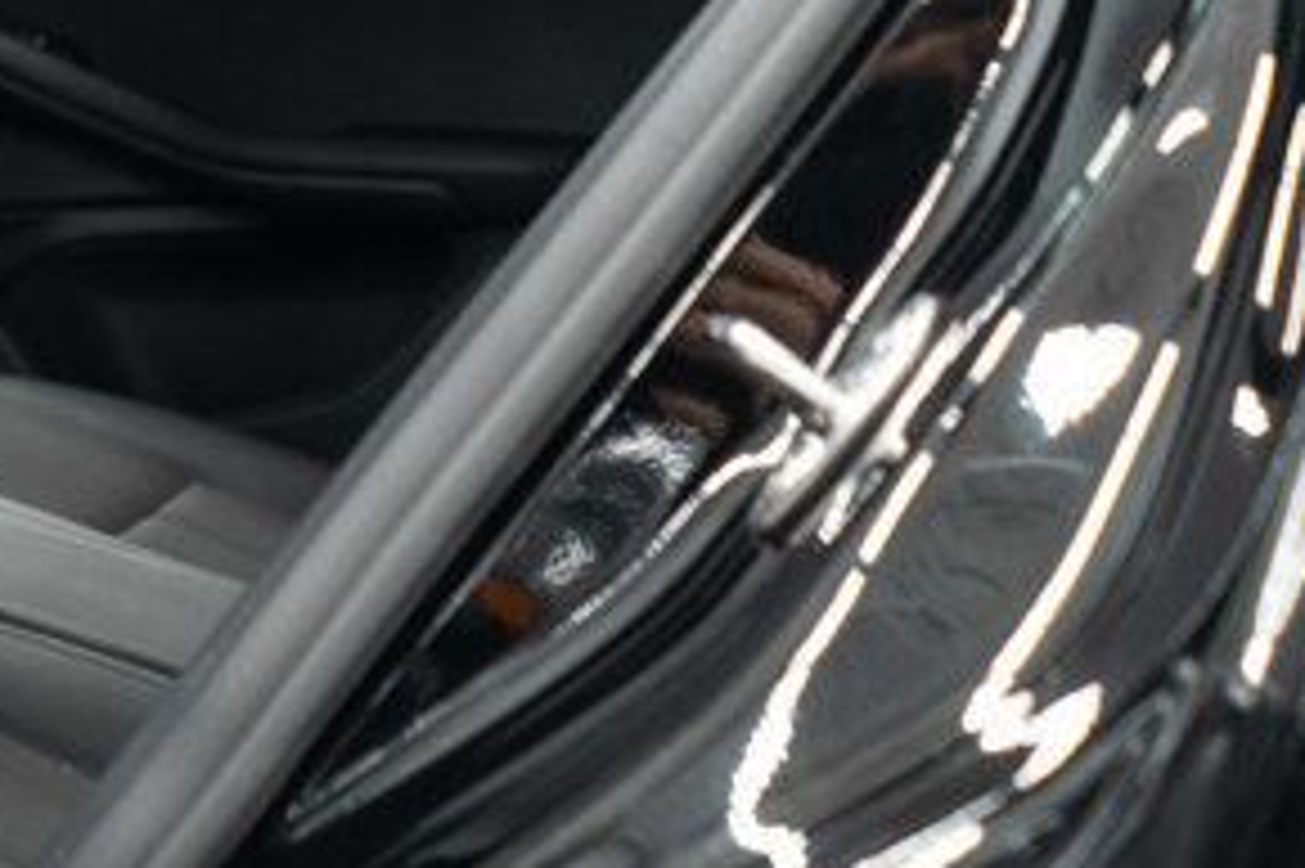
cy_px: -241
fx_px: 3587
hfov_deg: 18.7
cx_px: -536
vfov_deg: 13.3
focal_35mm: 99
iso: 1600
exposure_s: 1/50
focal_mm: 28
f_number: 3.2
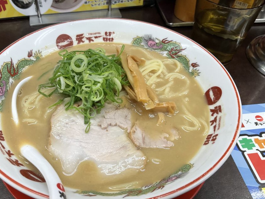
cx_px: 111
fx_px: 268
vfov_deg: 40.7
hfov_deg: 52.4
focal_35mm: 35
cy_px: 105
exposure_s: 1/116
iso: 64
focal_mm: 3
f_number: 1.8
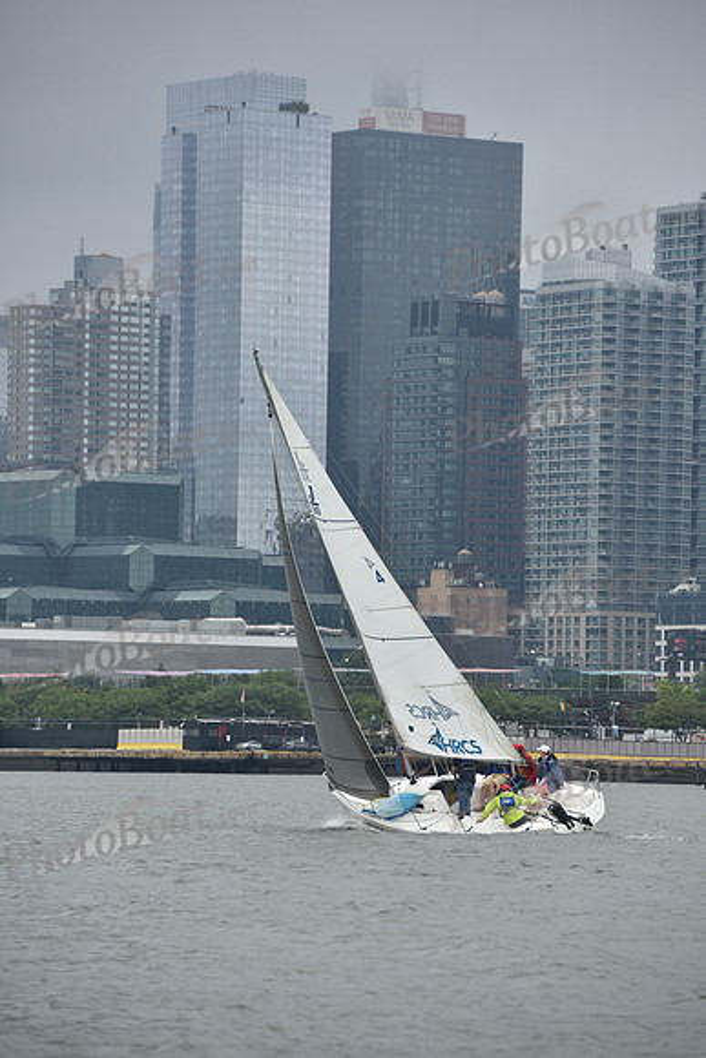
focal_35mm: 200
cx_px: 353
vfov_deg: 10.3
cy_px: 529
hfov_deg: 6.9
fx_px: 5879
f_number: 7.1
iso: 400
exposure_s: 1/800
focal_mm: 200
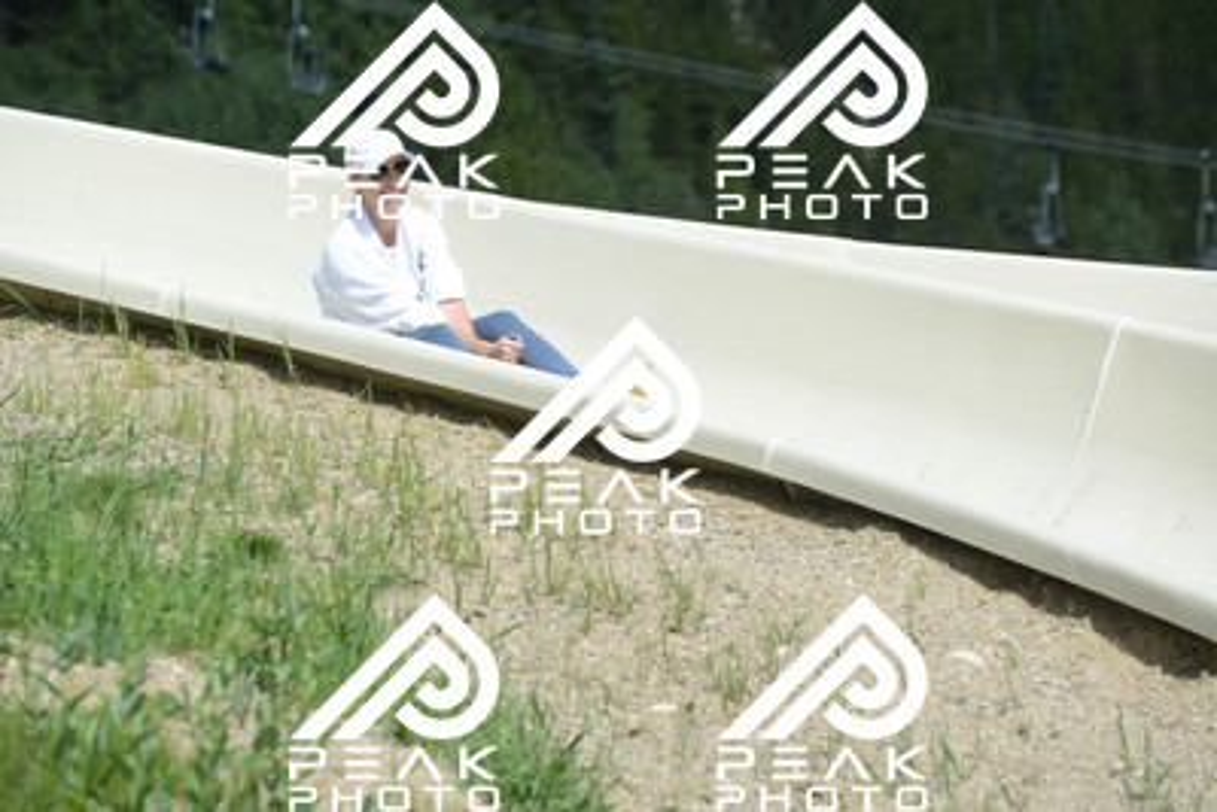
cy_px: 406
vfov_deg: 7.0
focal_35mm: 195
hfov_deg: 10.5
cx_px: 608
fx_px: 6594
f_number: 6.3
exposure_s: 1/640
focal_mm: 195
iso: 220
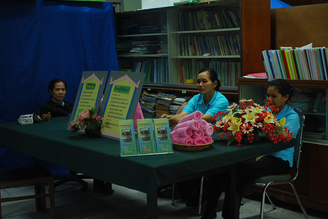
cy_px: 108
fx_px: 501
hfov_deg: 36.2
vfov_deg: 24.6
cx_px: 167
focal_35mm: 55
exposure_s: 1/10
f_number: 5.3
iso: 200
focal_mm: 36
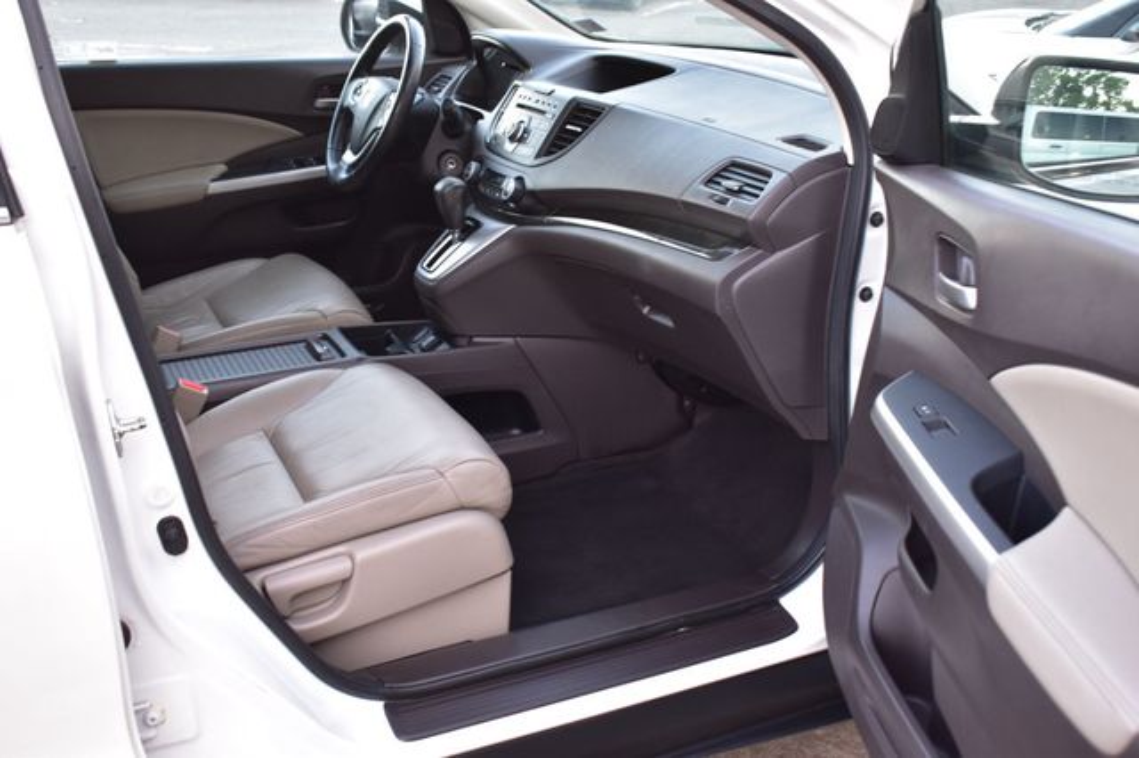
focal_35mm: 39
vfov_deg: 34.2
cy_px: 379
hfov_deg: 49.6
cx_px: 570
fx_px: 1233
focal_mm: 26
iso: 400
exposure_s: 1/15
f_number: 6.3
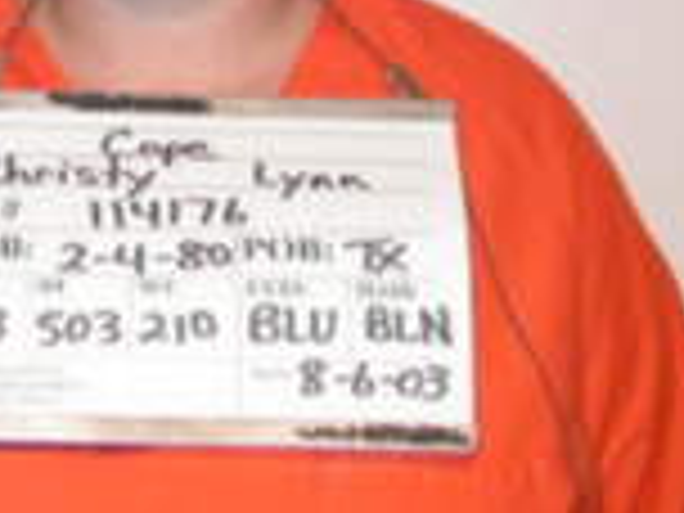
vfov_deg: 10.4
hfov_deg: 13.9
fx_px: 2786
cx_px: 119
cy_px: -2
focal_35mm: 141
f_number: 3.1
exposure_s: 1/60.3
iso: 100
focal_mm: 12.9
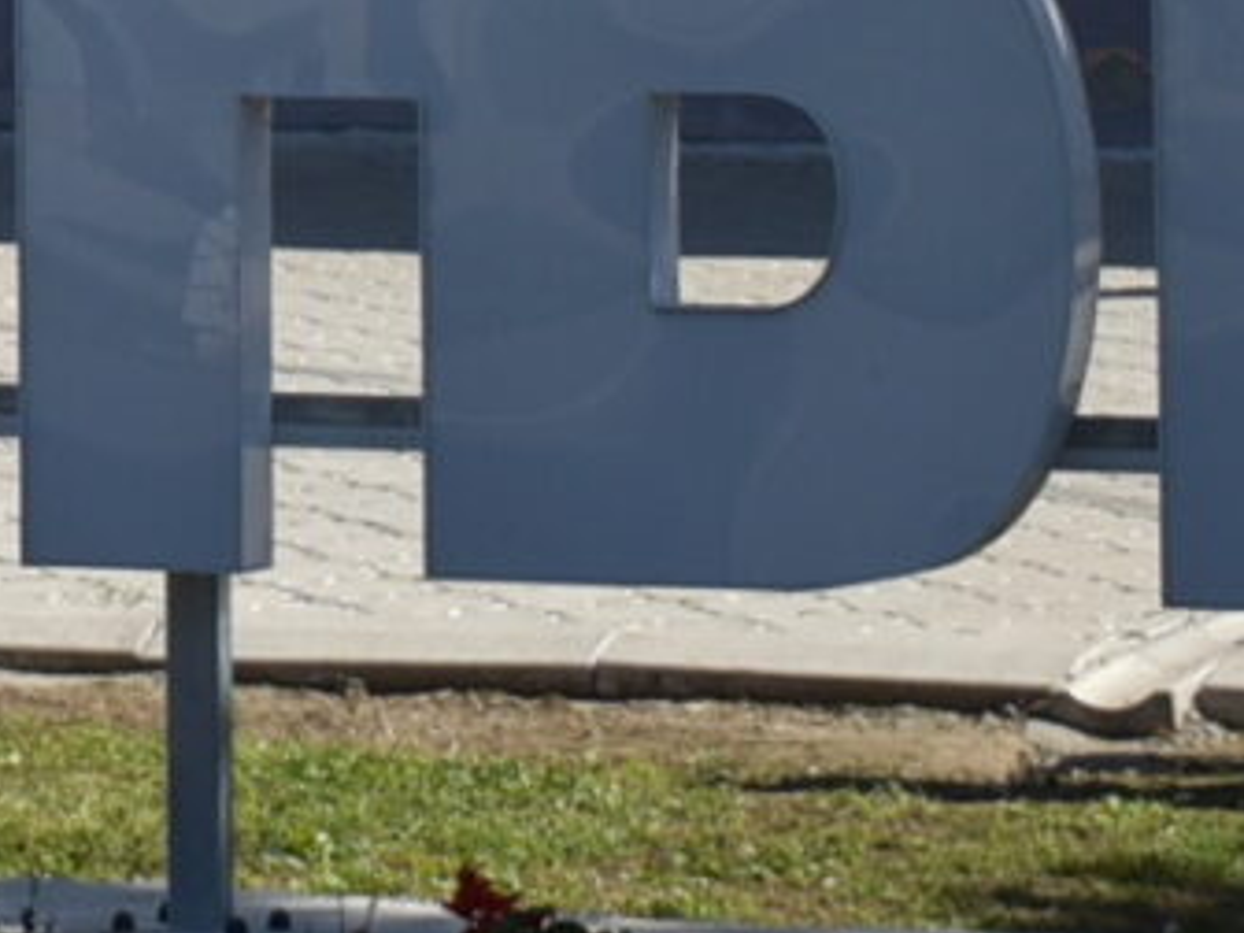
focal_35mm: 352
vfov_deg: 4.2
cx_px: -1033
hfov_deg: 5.5
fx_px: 12650
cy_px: -1109
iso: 100
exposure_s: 1/800
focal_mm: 32
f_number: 4.5
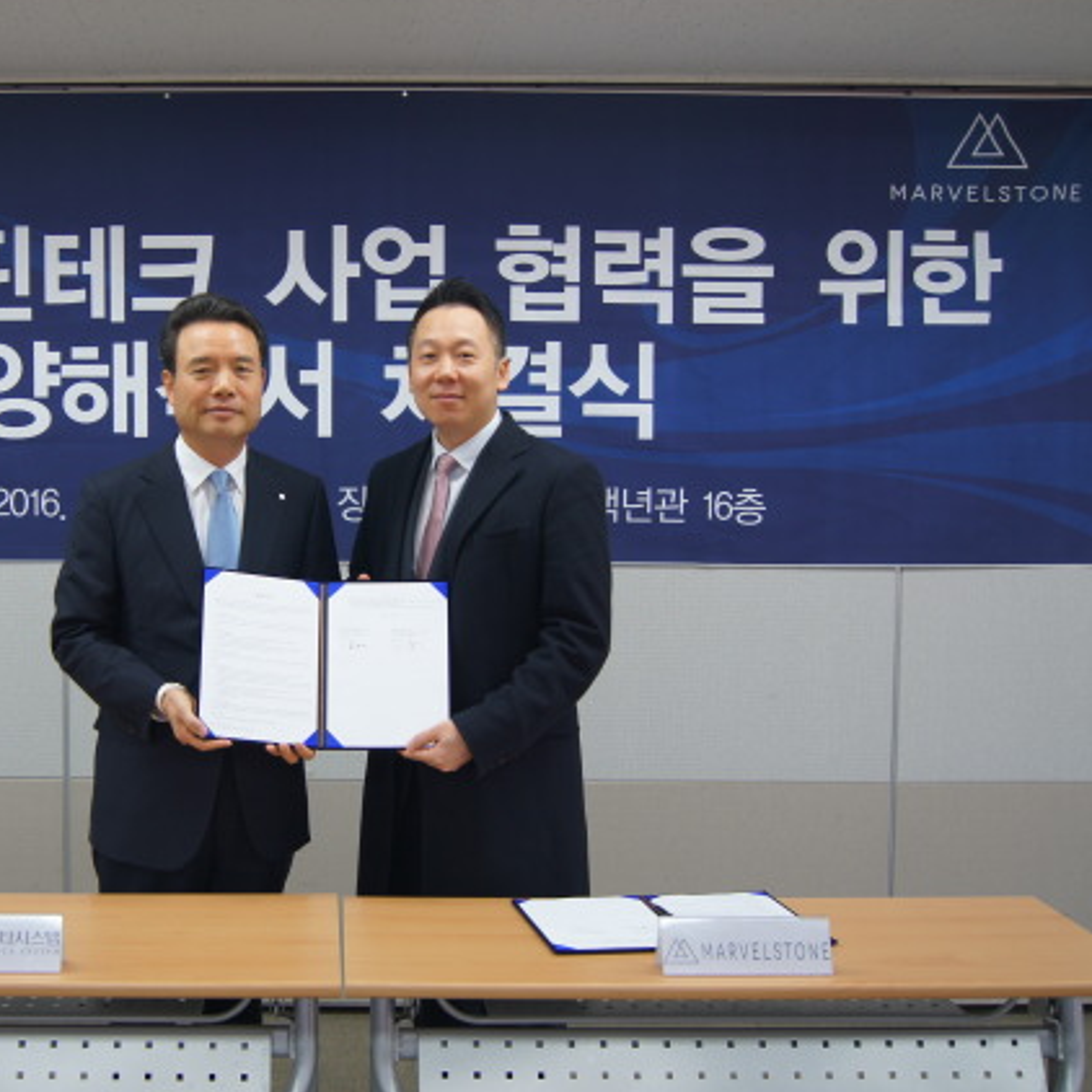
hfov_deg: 35.5
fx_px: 1677
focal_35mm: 47
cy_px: 540
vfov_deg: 36.1
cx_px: 321
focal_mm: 24
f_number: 4
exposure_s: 1/40
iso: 200
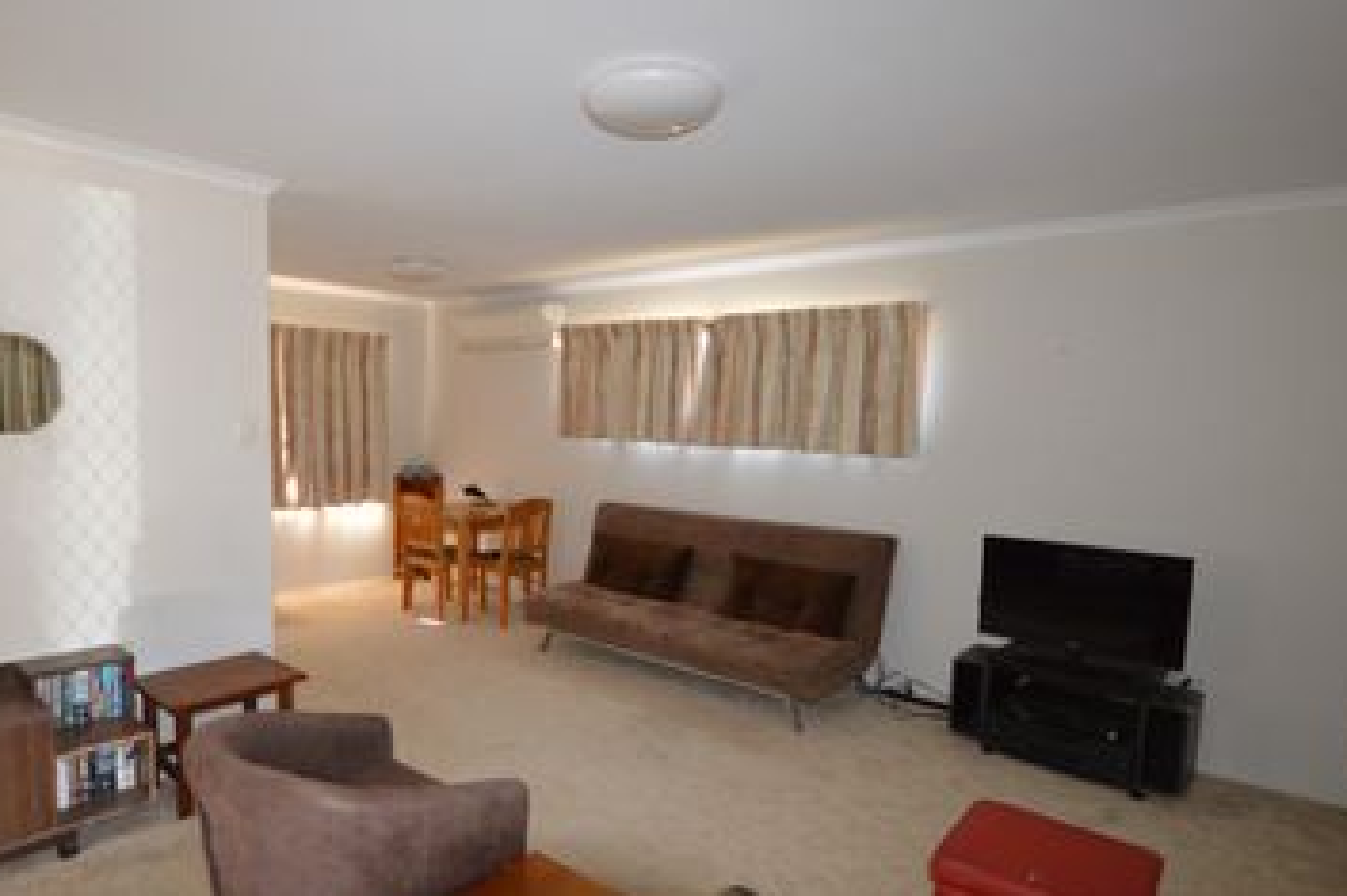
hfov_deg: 83.2
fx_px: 748
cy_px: 501
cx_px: 557
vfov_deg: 61.7
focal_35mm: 20
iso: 1600
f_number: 4
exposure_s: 1/60
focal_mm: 10
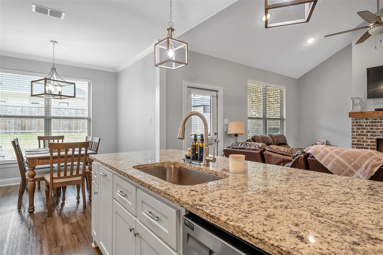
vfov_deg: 61.9
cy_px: 128
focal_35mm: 20
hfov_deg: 84.0
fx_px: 213
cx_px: 192
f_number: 8
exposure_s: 1/25
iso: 800
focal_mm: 20
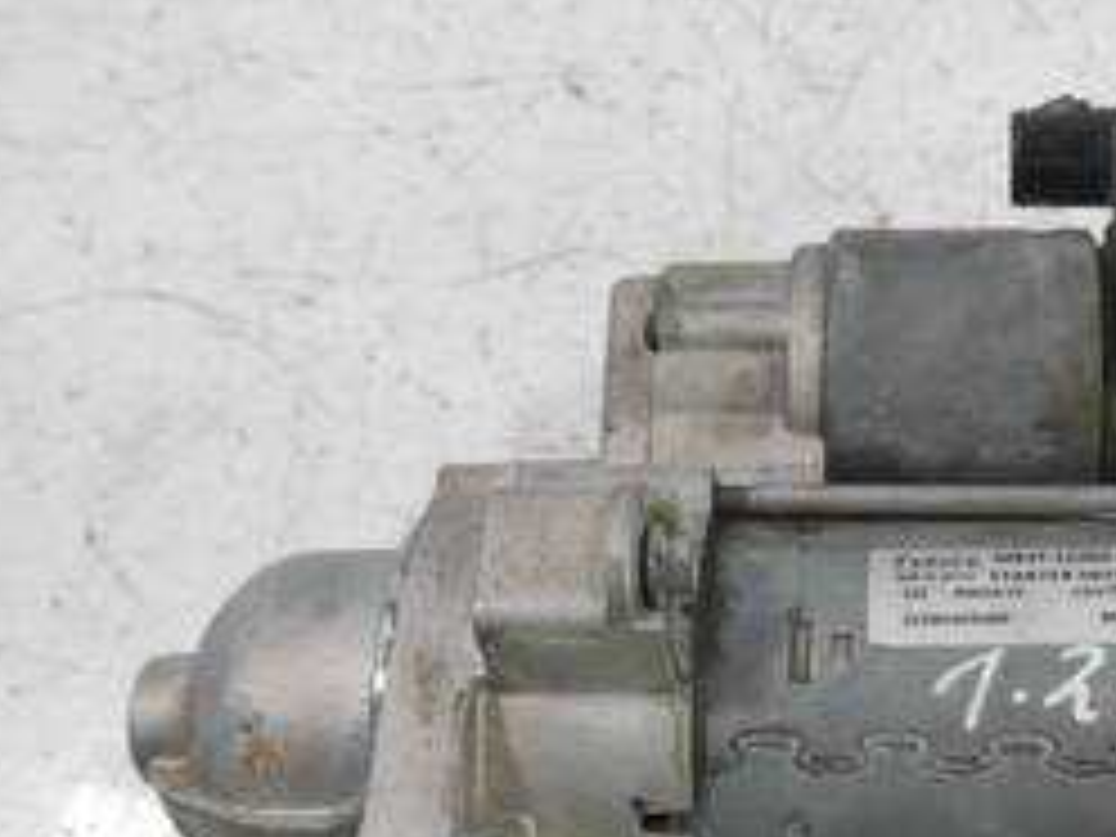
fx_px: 1870
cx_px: 864
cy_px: 590
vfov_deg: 25.0
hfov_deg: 32.5
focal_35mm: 58
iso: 1000
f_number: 3.6
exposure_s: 1/125
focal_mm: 15
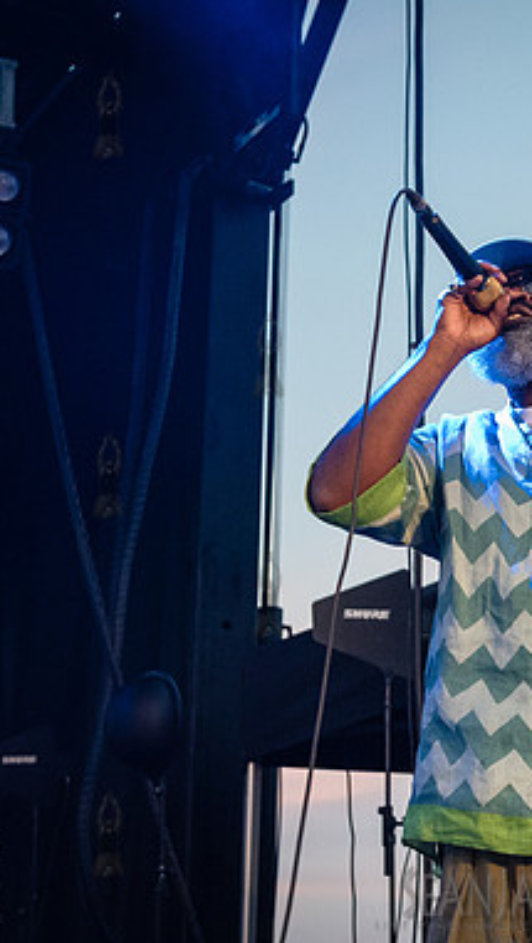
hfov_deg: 12.4
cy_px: 514
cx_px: 573
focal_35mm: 96
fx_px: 2402
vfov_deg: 22.2
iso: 5000
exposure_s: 1/400
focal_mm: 48
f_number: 4
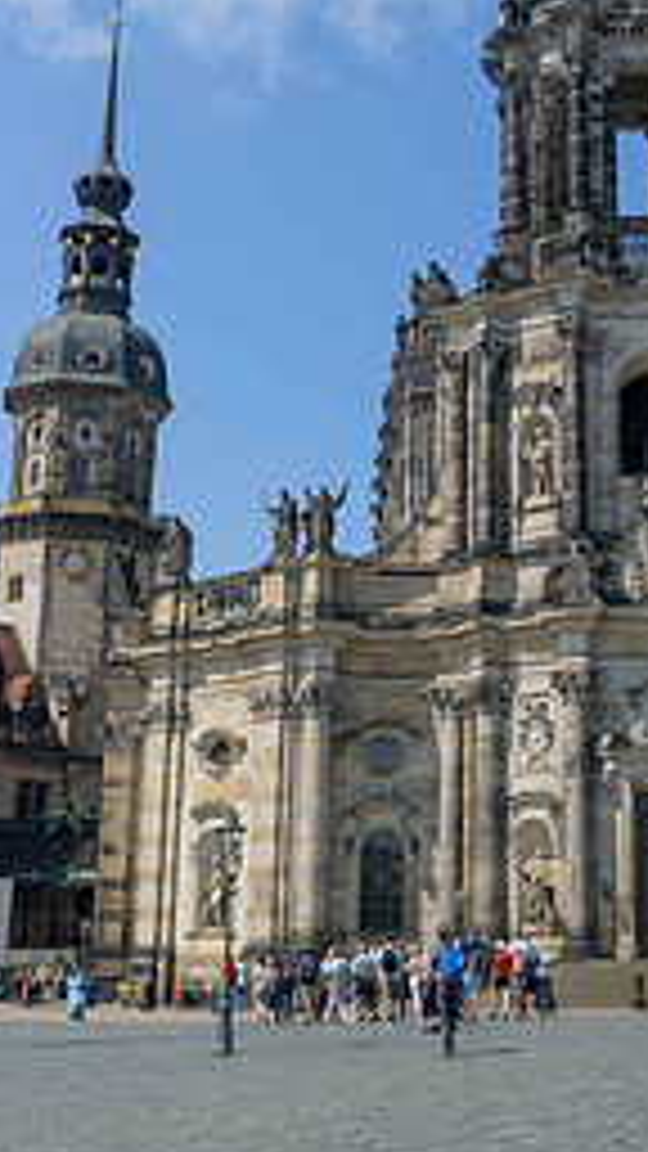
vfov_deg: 36.3
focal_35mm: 57
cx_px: 562
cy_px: 392
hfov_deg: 20.7
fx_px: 1741
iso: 64
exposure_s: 1/500
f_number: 5
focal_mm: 31
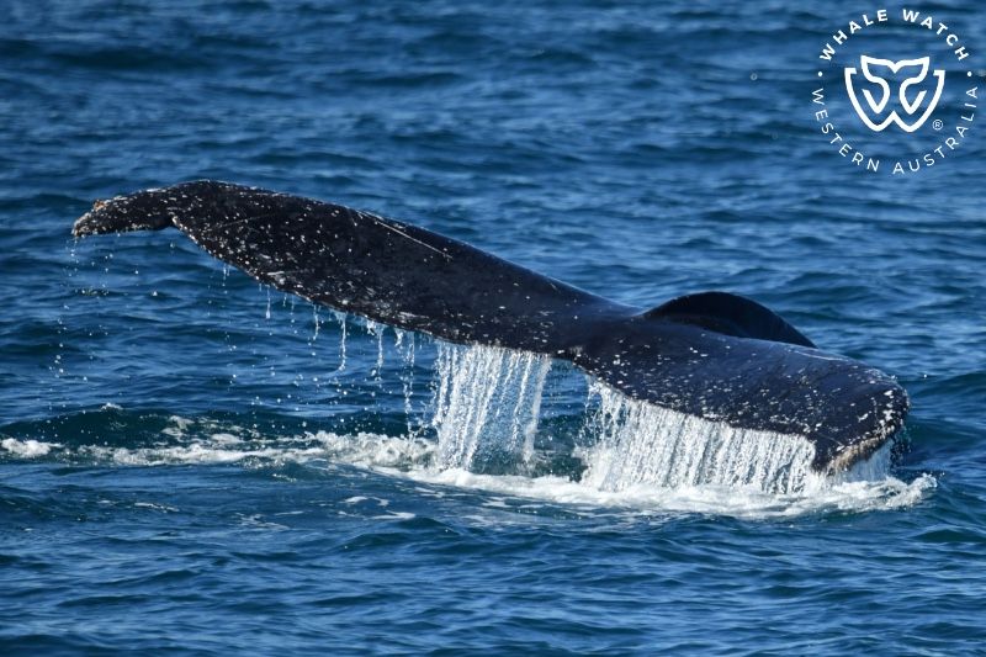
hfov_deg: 3.4
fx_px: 16429
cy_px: 328
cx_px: 493
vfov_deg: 2.3
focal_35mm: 600
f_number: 6.3
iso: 1400
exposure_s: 1/8000
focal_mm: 600
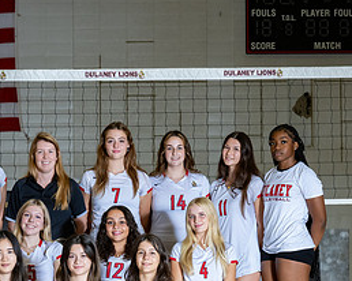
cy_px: 244
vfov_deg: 7.2
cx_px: 42
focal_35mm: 214
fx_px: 2228
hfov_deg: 9.0
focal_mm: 70
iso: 1000
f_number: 6.3
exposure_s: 1/160
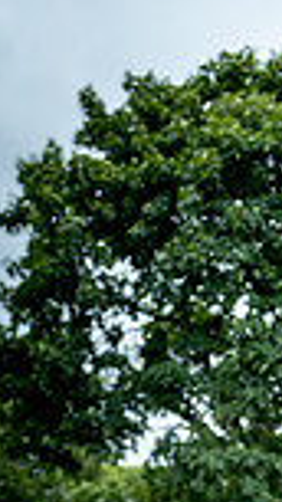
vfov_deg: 18.6
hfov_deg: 10.8
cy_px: 633
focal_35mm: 108
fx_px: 1436
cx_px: 407
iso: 200
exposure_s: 1/1600
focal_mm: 35
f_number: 2
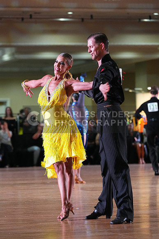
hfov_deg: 7.8
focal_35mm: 177
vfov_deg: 11.6
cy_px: 120
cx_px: 80
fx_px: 1172
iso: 8000
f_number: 5
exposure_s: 1/400
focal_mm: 177
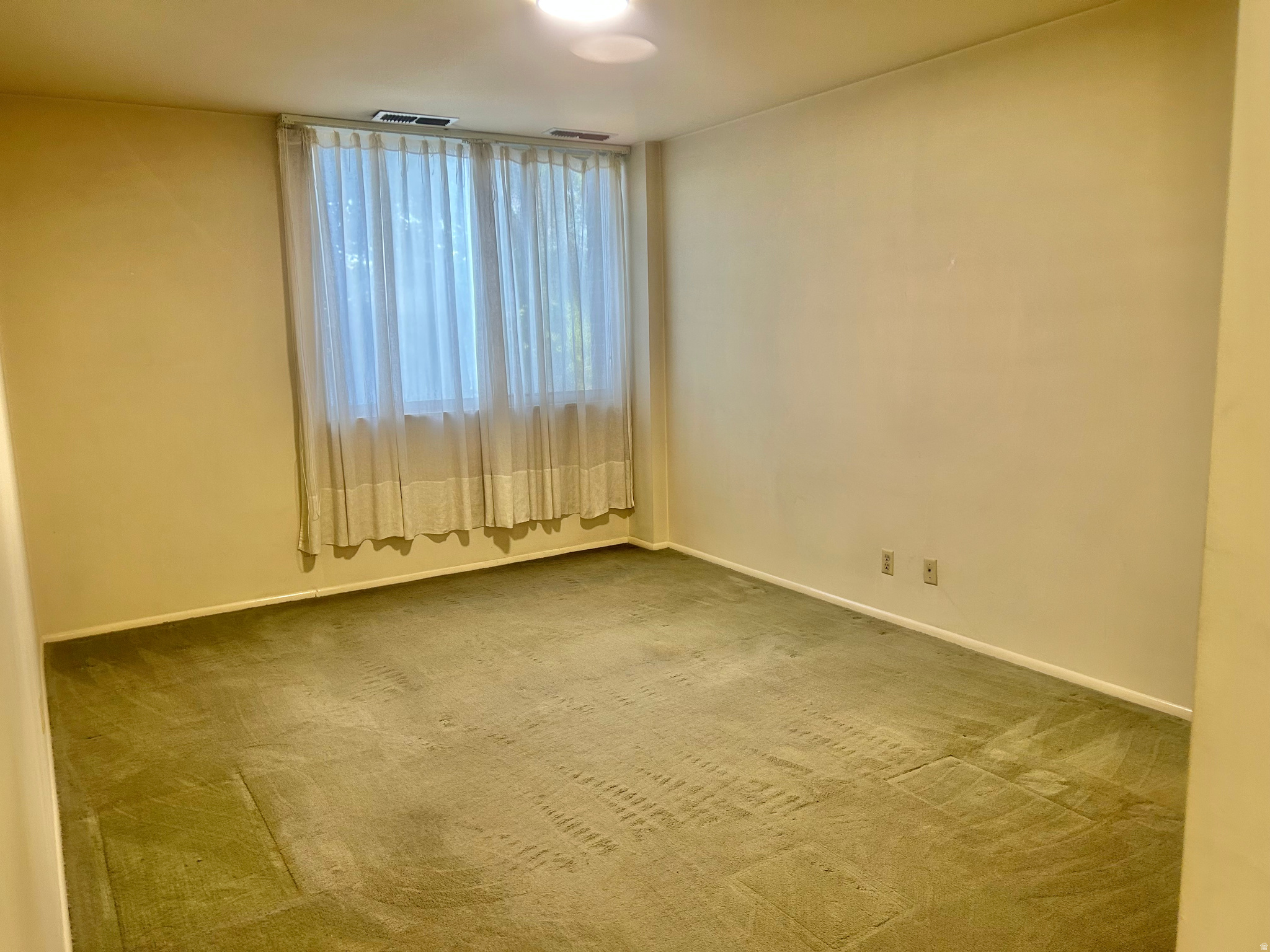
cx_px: 635
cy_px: 476
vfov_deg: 53.1
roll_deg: +1.0
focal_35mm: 26
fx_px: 954
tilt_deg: -9.1
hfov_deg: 67.3
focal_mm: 5.7
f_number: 1.5
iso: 100
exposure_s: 1/60
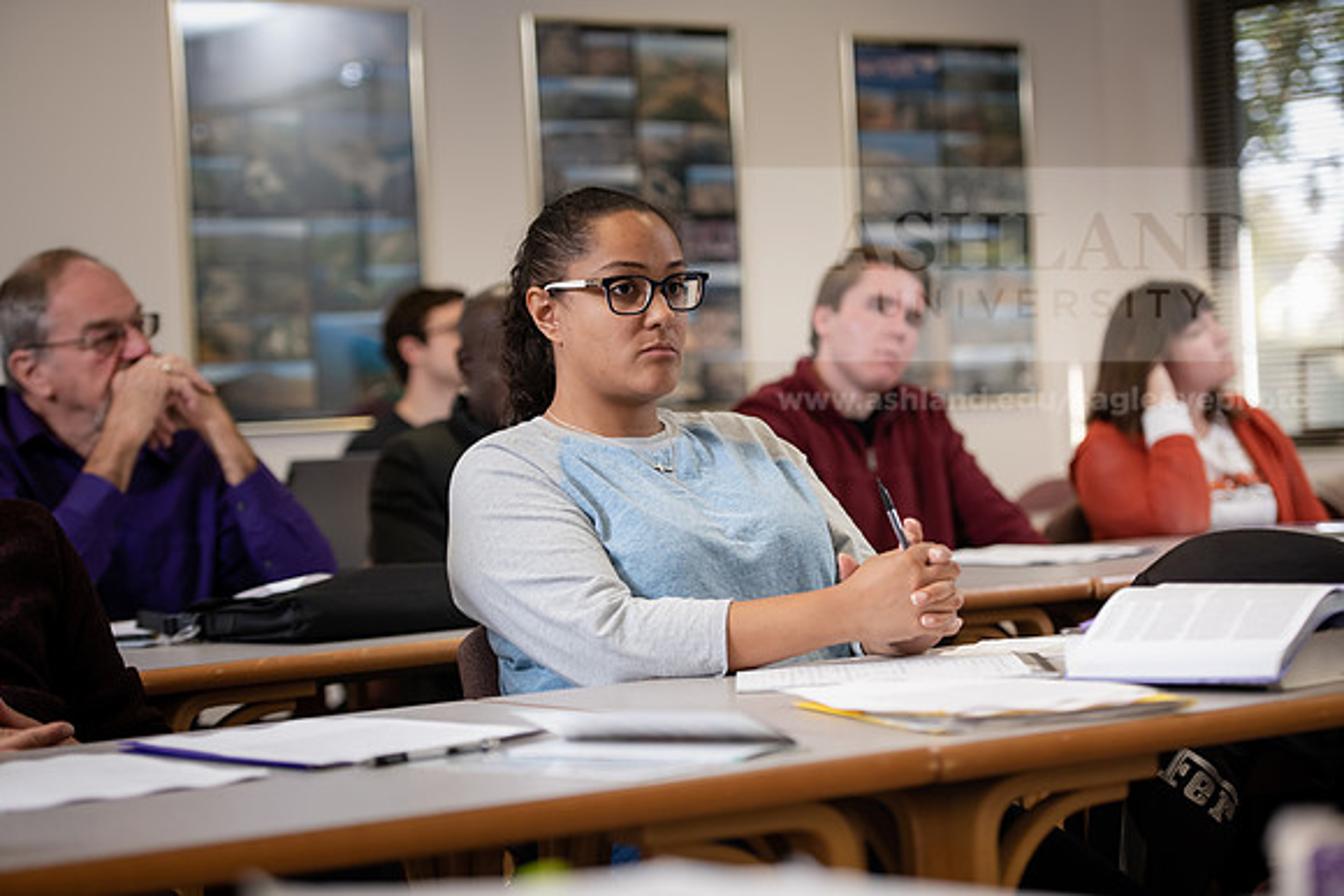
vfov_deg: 15.9
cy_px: 448
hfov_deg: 23.6
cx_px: 672
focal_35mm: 86
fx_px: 3211
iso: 640
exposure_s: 1/200
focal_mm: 86
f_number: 3.2
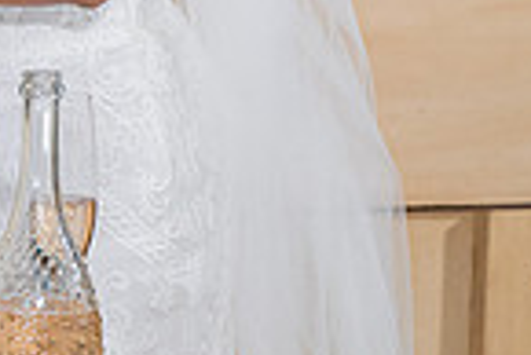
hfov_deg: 6.0
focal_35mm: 330
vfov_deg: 4.1
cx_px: -599
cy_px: -280
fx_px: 4872
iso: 1600
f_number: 3.2
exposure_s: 1/200
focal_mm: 70
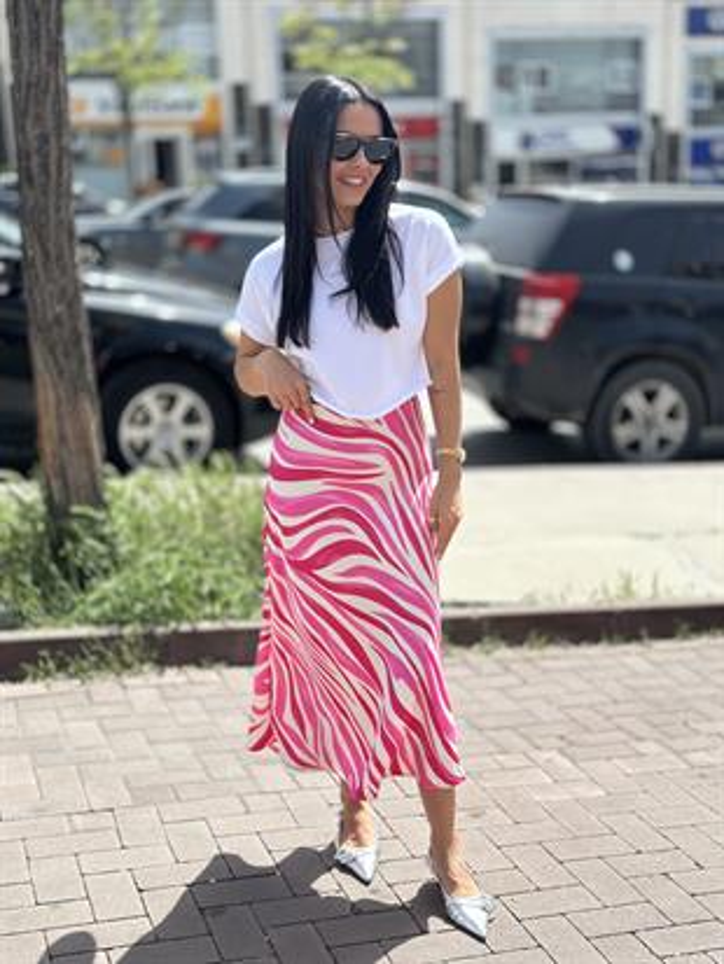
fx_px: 1338
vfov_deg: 39.6
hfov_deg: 30.3
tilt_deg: -13.2
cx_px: 362
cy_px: 482
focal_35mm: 48
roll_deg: +1.3
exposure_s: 1/5556
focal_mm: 6.86
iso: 100
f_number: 1.78
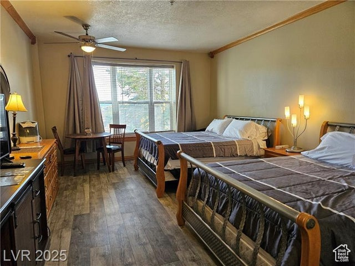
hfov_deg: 73.9
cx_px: 178
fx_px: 236
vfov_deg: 58.9
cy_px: 133
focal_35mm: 23
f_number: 1.8
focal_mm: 5.4
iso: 200
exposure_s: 1/120
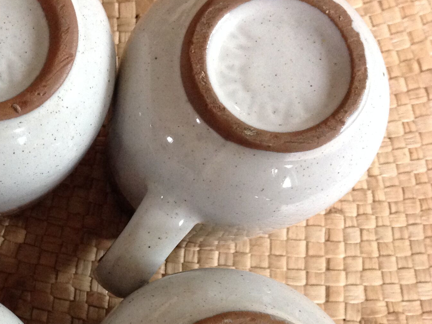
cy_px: 238
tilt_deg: -77.8
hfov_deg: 27.7
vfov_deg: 21.8
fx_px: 836
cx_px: 27
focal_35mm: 67
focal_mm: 4.28
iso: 250
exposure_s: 1/15
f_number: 2.4
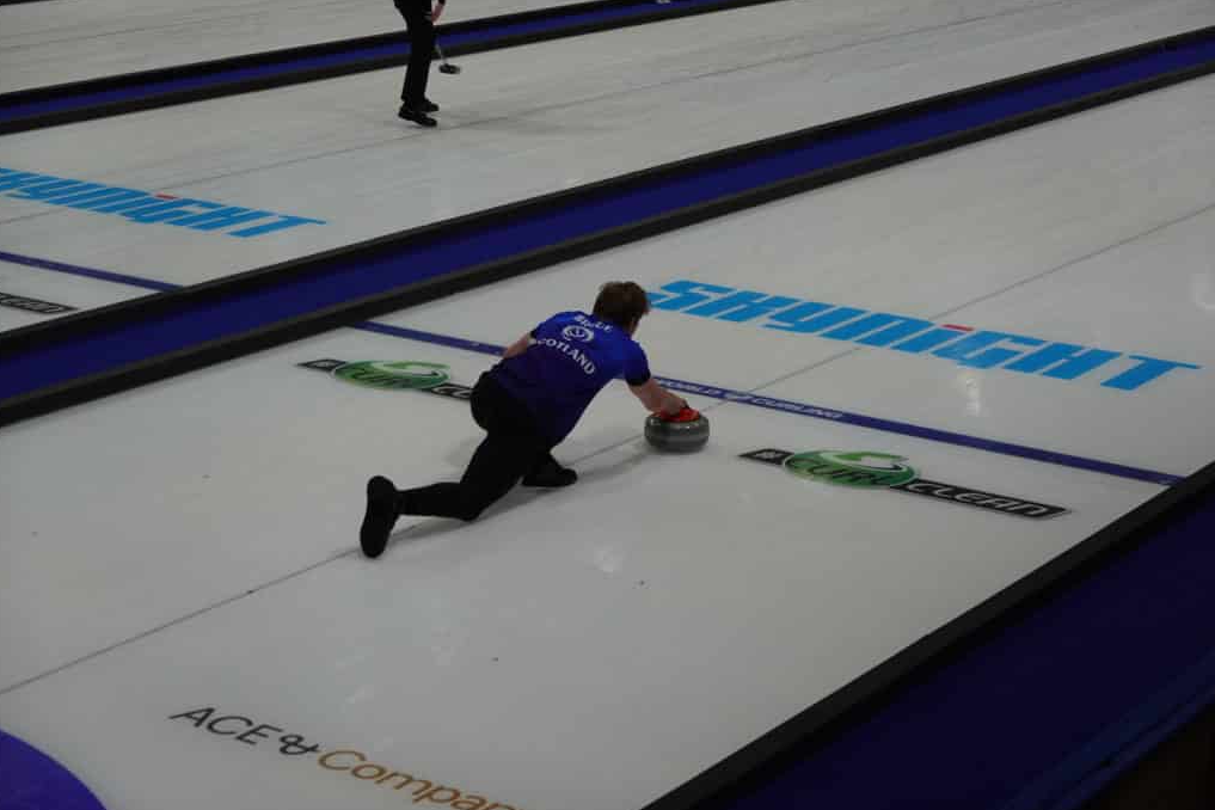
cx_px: 607
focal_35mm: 79
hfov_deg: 25.7
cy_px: 407
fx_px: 2666
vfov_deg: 17.3
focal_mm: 28.54
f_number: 4
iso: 200
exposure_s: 1/250
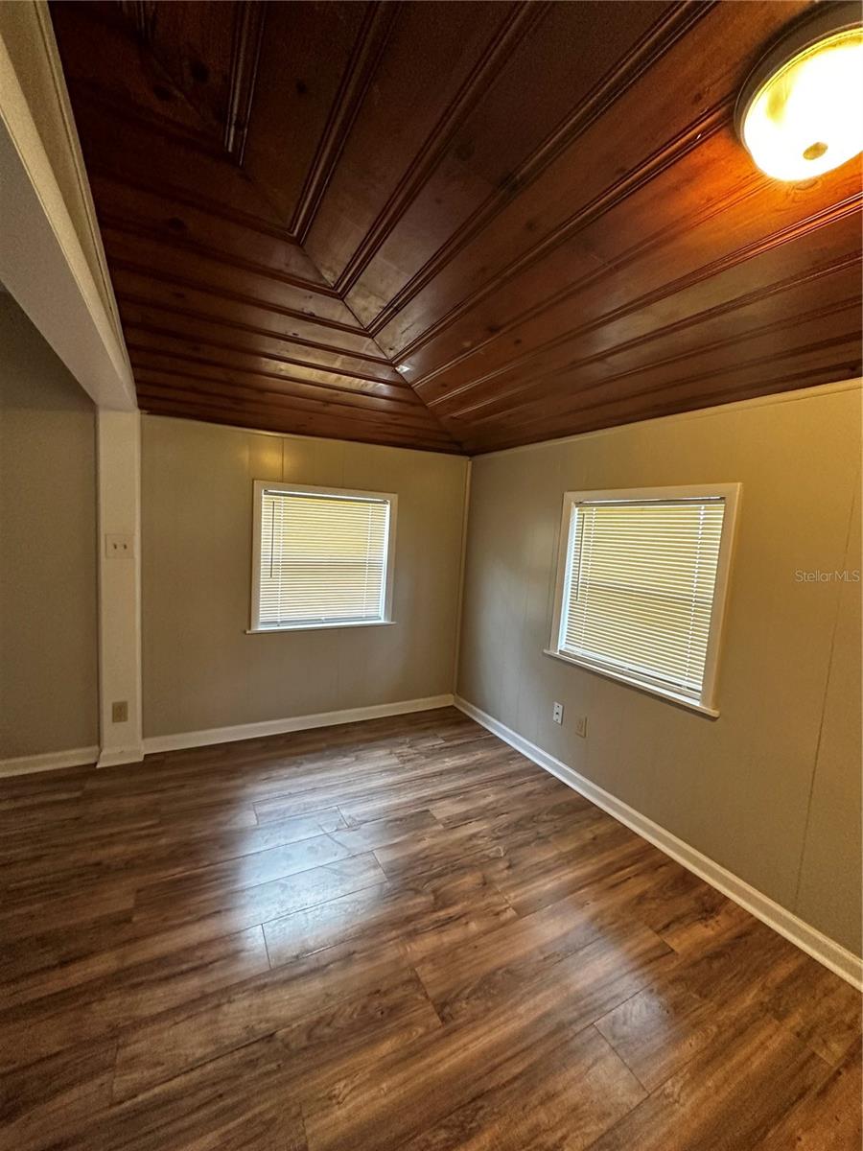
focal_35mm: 14
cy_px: 576
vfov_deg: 102.1
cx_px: 432
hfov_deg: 85.7
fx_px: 465
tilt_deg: -4.9
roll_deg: -2.2
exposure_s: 1/60
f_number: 2.2
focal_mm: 2.22
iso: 400
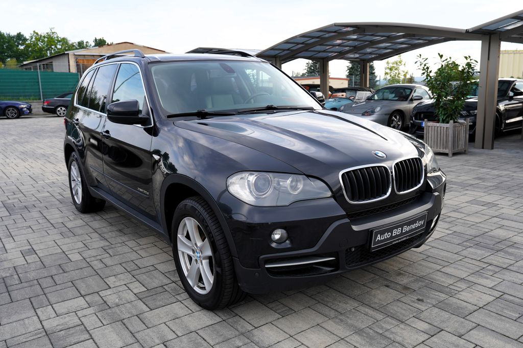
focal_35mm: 30
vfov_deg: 43.5
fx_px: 435
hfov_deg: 62.0
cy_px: 174
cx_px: 262
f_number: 5.6
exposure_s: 1/125
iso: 100
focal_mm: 30
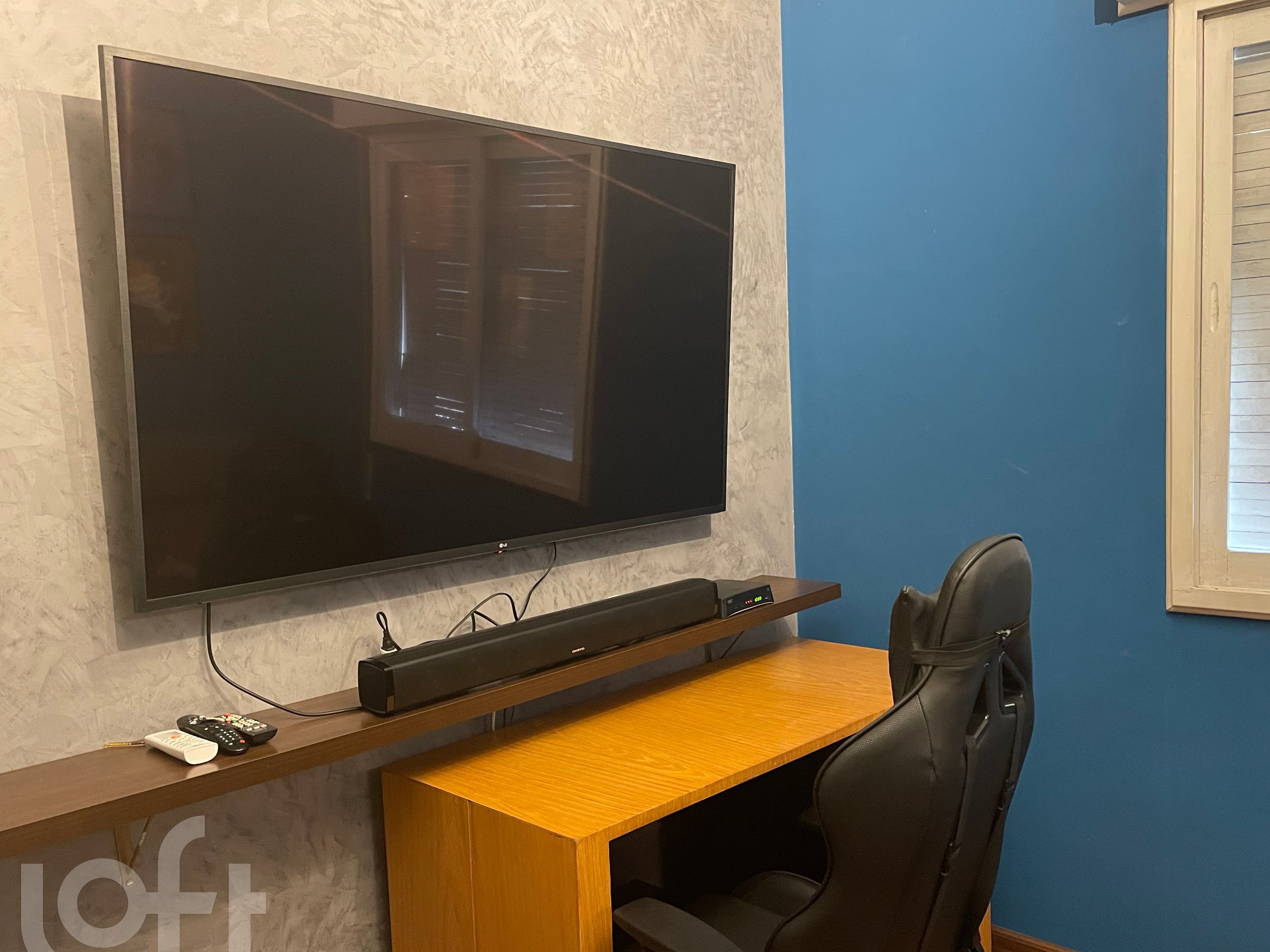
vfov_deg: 46.8
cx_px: 633
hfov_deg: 60.0
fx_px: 1101
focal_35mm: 30
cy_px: 507
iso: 500
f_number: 1.6
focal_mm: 4.2
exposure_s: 1/30
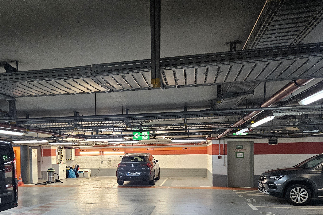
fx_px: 287
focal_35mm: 32
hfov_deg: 58.3
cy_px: 160
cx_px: 130
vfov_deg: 40.0
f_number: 1.8
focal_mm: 5.4
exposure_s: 1/101
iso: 400
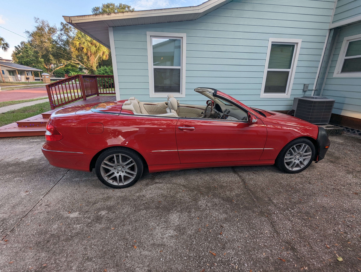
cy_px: 136
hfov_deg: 94.4
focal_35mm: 16
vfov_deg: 78.2
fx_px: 167
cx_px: 180
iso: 41
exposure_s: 1/272
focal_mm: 2.35
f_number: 2.2
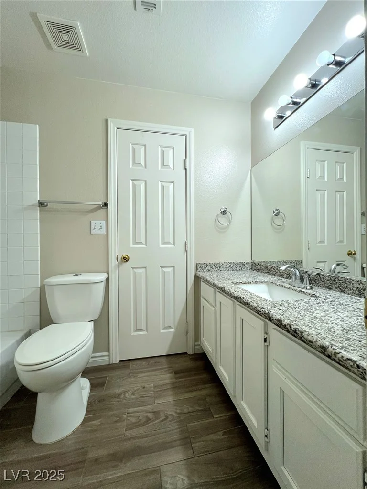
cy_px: 244
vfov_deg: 106.2
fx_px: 184
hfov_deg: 89.9
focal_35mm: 13
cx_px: 184
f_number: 1.8
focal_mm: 1.57
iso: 125
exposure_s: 1/99
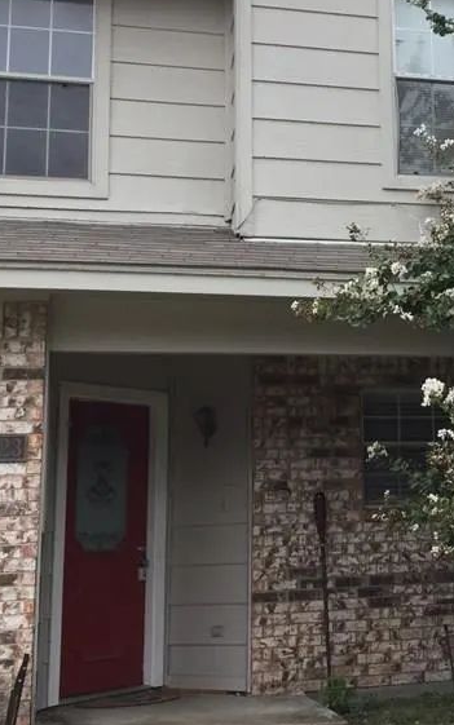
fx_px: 1187
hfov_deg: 21.0
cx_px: 441
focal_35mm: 60
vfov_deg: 33.8
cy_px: 273
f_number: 2.4
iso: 25
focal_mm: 3.3
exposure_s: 1/460
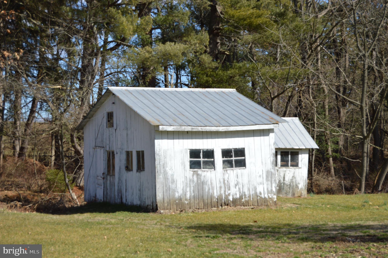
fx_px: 840
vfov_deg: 17.5
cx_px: 194
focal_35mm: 78
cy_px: 129
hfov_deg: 26.0
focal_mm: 52
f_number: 5.6
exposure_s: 1/2000
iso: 400
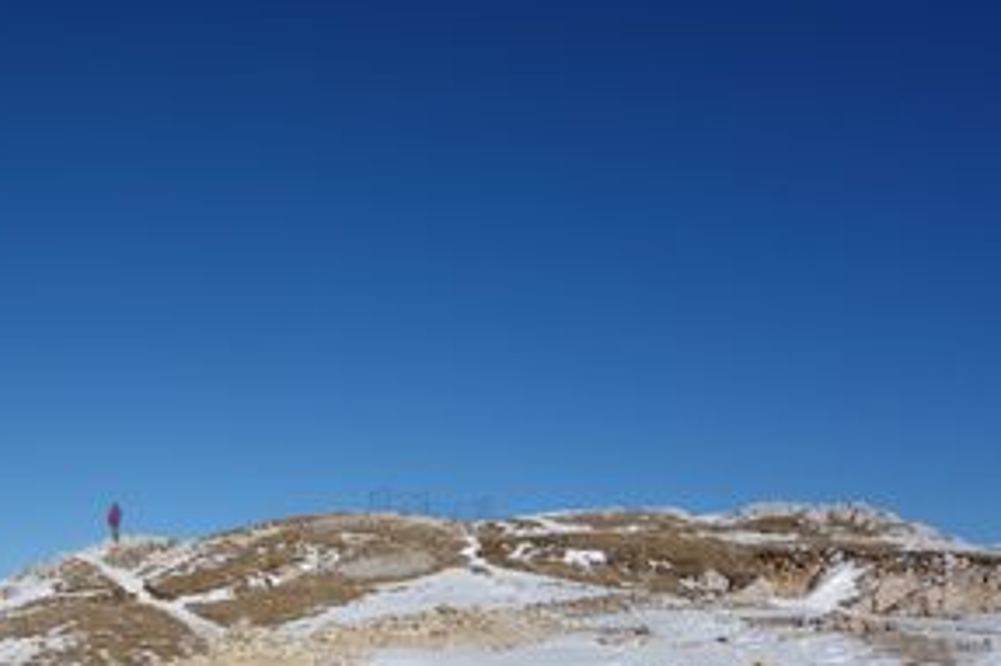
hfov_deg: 37.3
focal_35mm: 50
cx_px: 119
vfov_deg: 26.6
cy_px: 500
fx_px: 1389
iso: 125
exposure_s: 1/800
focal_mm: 10.4
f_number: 7.1
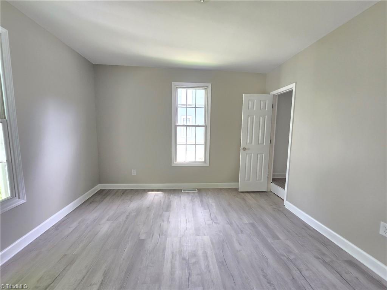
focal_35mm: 13
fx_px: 145
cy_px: 145
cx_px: 194
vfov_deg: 89.9
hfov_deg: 106.2
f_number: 2.2
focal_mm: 2.2
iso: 200
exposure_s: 1/60
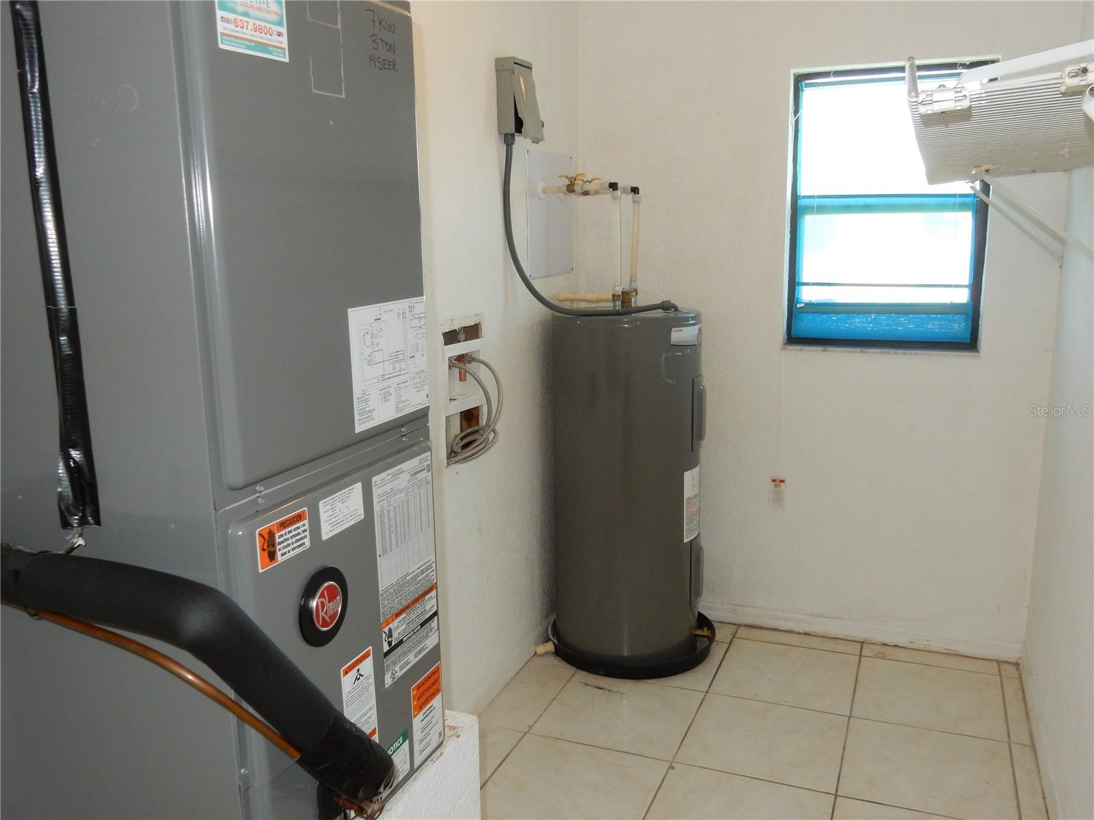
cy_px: 410
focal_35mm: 30
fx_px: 948
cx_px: 547
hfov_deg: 60.0
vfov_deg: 46.8
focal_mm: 5.4
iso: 200
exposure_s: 1/30
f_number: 4
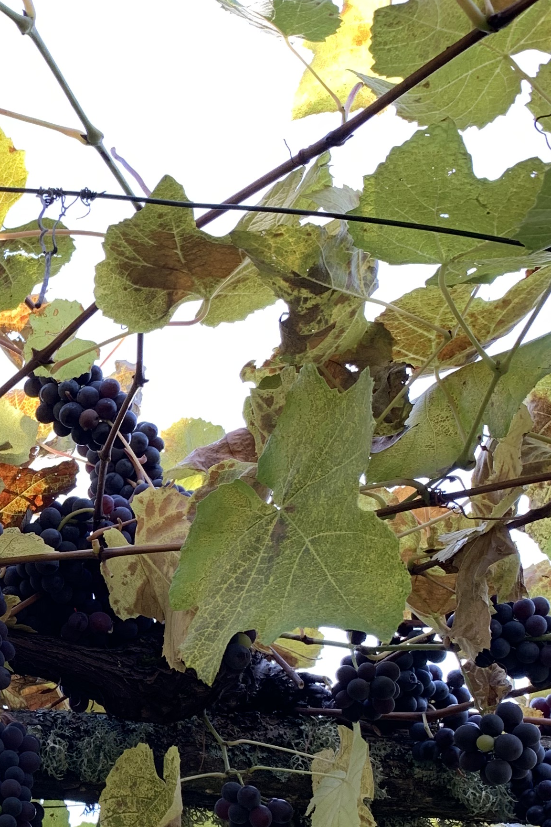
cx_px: -121
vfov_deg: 31.2
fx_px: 1446
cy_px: 636
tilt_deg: +46.6
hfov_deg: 20.1
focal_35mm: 63
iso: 32
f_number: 1.8
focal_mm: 4.25
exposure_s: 1/122
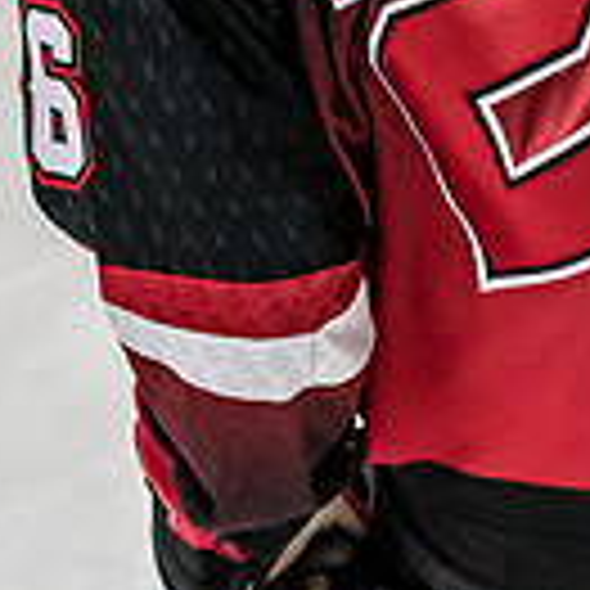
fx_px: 7636
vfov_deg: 4.4
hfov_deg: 4.4
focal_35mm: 396
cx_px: 585
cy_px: -272
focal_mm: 70
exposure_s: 1/800
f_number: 3.2
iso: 2000
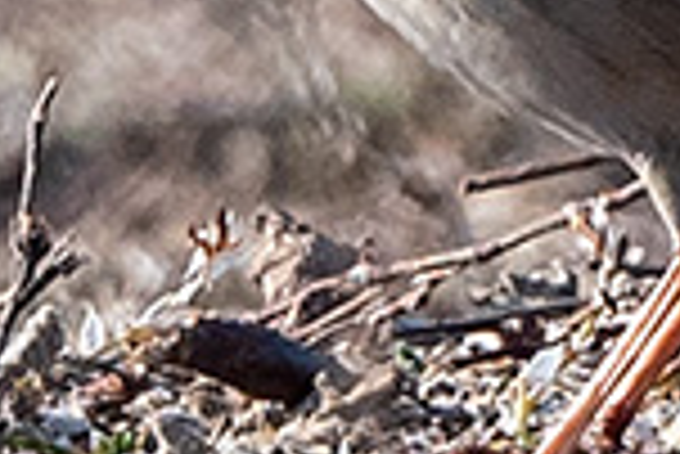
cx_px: 365
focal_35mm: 5213
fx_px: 98561
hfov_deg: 0.4
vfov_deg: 0.3
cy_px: -445
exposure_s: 1/1250
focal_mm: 500
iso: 400
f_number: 6.3
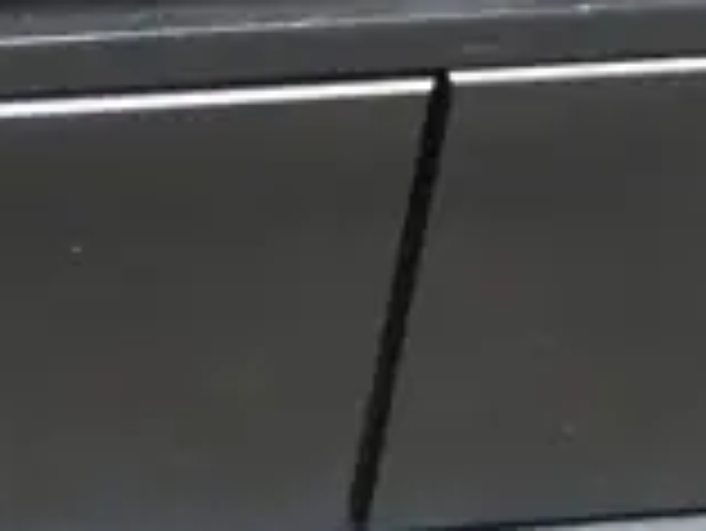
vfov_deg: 5.6
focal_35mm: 261
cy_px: -382
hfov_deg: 7.6
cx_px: 409
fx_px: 5327
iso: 2500
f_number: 4.4
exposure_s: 1/60
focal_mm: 20
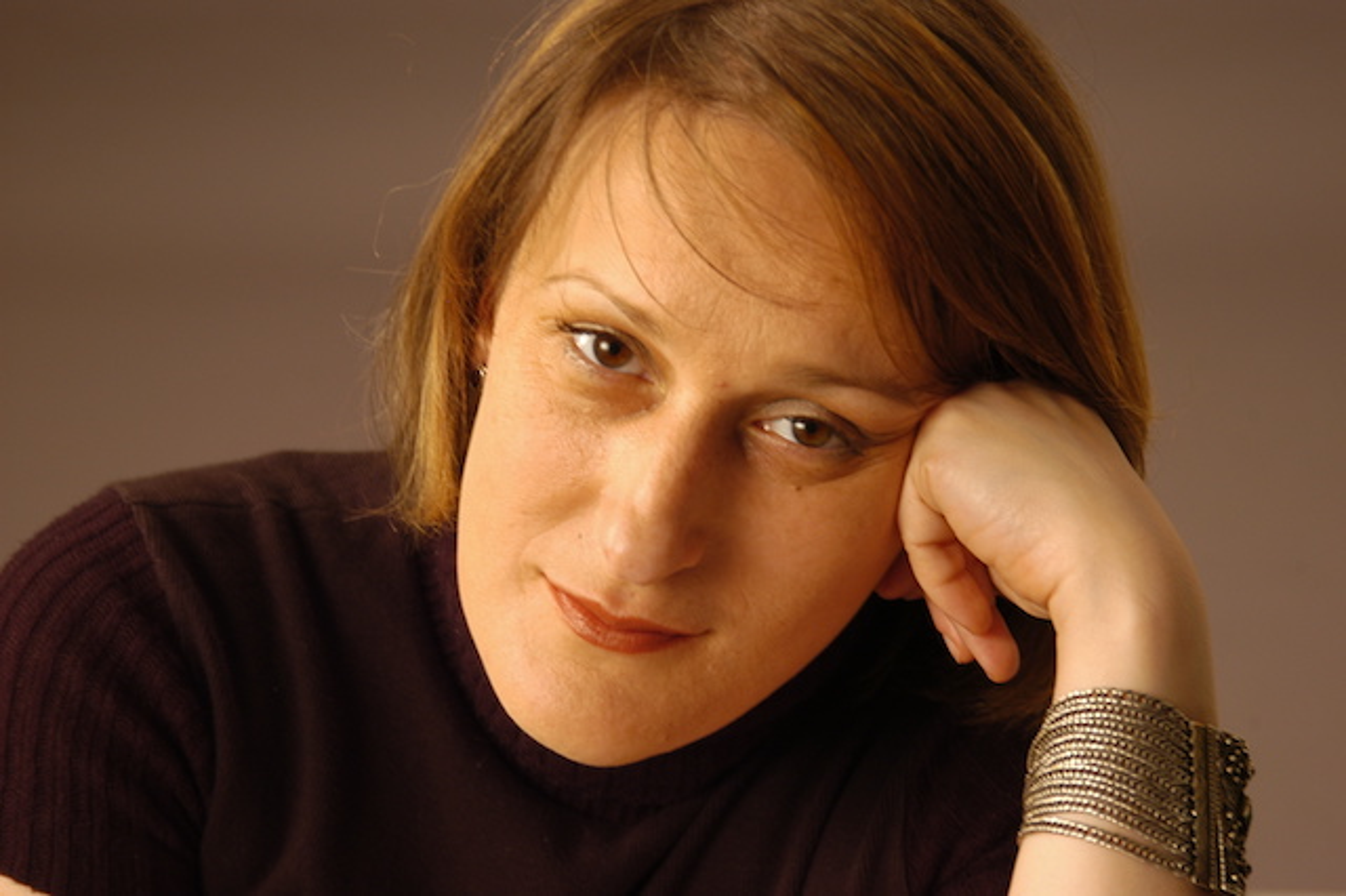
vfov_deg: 15.7
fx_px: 3251
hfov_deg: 23.4
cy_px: 448
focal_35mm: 87
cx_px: 673
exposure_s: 1/13
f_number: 4.5
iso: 200
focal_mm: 58
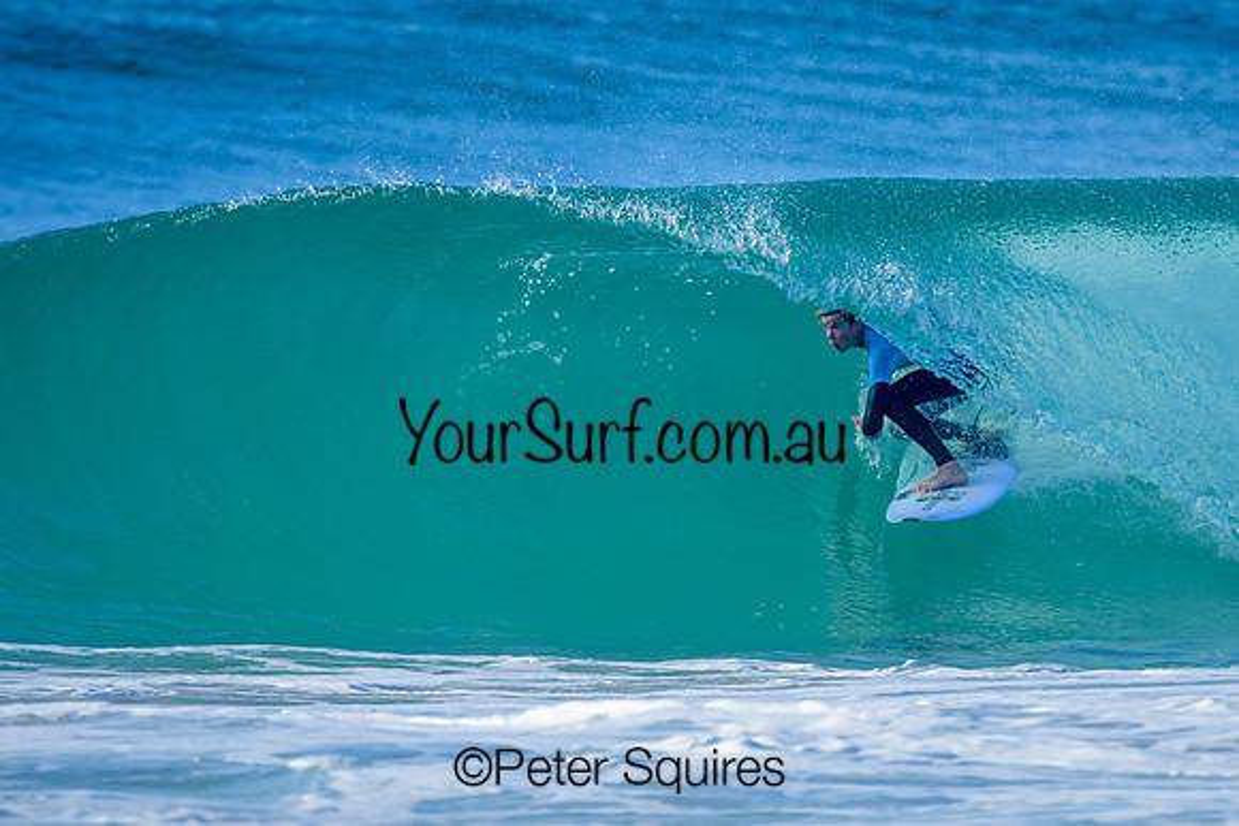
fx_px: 37802
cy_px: 436
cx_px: 759
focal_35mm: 1098
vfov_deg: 1.3
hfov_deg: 1.9
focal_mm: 800
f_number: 6.3
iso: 320
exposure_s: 1/2000
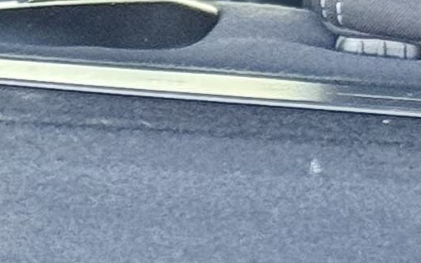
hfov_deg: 4.9
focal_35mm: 391
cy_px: 799
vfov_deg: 3.3
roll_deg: +1.9
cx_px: -1172
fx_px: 4486
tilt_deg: -21.9
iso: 100
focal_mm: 6.76
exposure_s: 1/62
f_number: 1.78
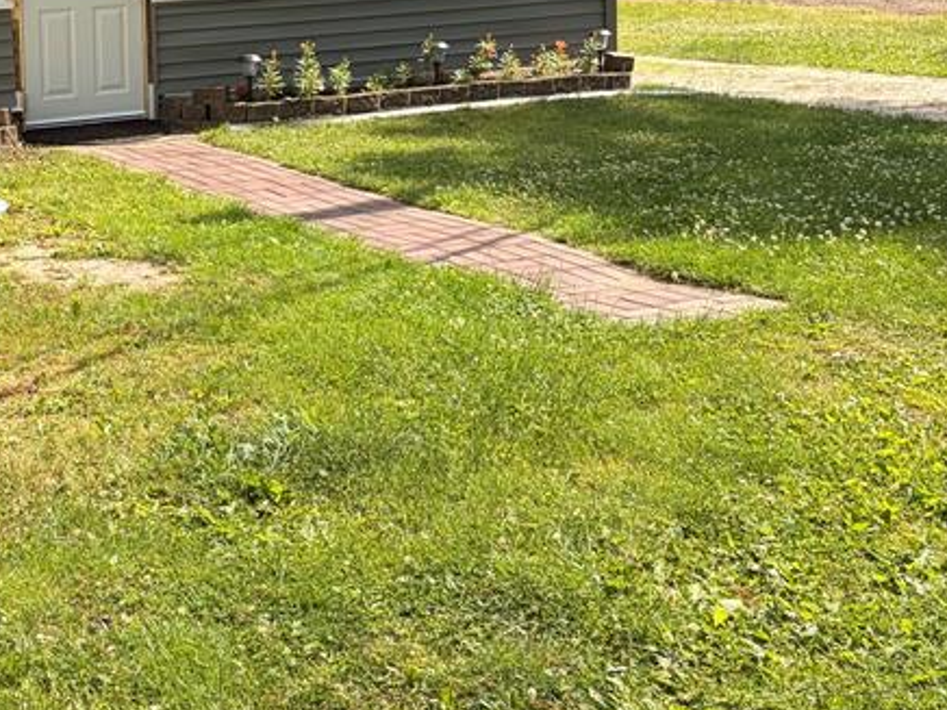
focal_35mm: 61
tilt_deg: -6.8
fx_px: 1669
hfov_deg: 29.9
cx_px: 43
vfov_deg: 23.4
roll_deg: +2.5
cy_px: 76
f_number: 1.6
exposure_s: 1/1706
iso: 50
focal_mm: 5.96
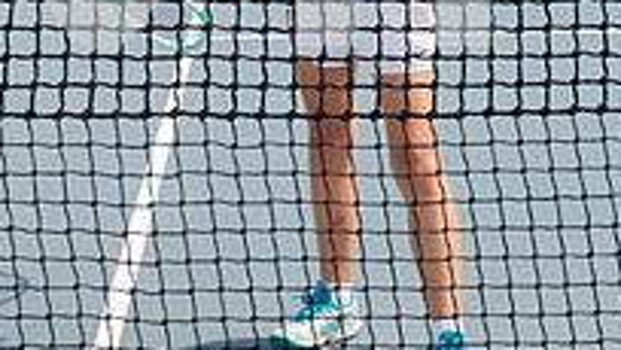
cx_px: 405
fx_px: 1829
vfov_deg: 10.4
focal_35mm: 111
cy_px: -259
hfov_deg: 19.2
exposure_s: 1/400
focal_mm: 48
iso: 100
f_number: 5.6
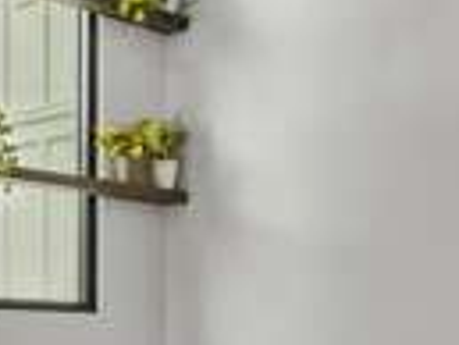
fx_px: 1141
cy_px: 331
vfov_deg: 16.9
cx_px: 85
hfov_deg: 22.4
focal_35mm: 86
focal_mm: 10
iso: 1250
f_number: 8
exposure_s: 1/60
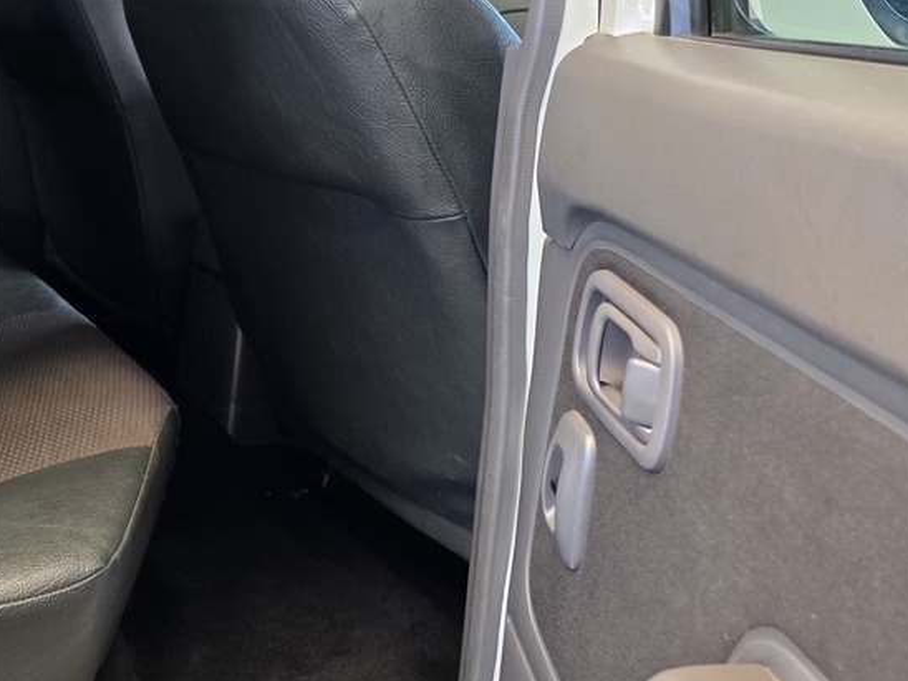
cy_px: 235
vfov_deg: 33.3
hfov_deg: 40.6
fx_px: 1128
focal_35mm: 43
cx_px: 96
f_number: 1.7
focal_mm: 6.25
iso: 125
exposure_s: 1/100
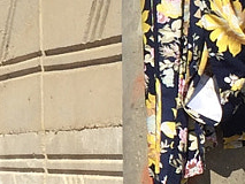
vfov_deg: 6.8
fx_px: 1544
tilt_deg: +2.0
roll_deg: +0.7
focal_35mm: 218
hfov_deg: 8.7
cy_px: 99
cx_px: -196
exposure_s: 1/3049
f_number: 2.2
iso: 32
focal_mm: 4.15
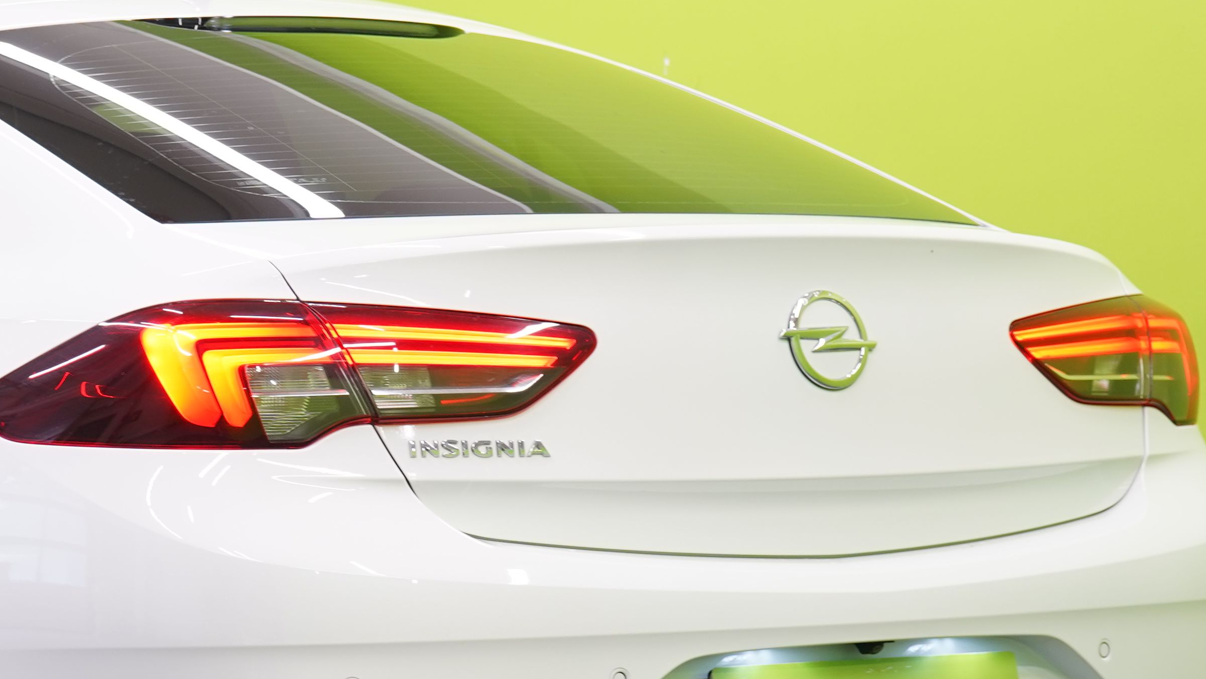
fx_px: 4445
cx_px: 60
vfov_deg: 8.7
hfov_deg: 15.2
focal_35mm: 139
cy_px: 408
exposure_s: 1/30
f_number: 5
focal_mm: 53
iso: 400
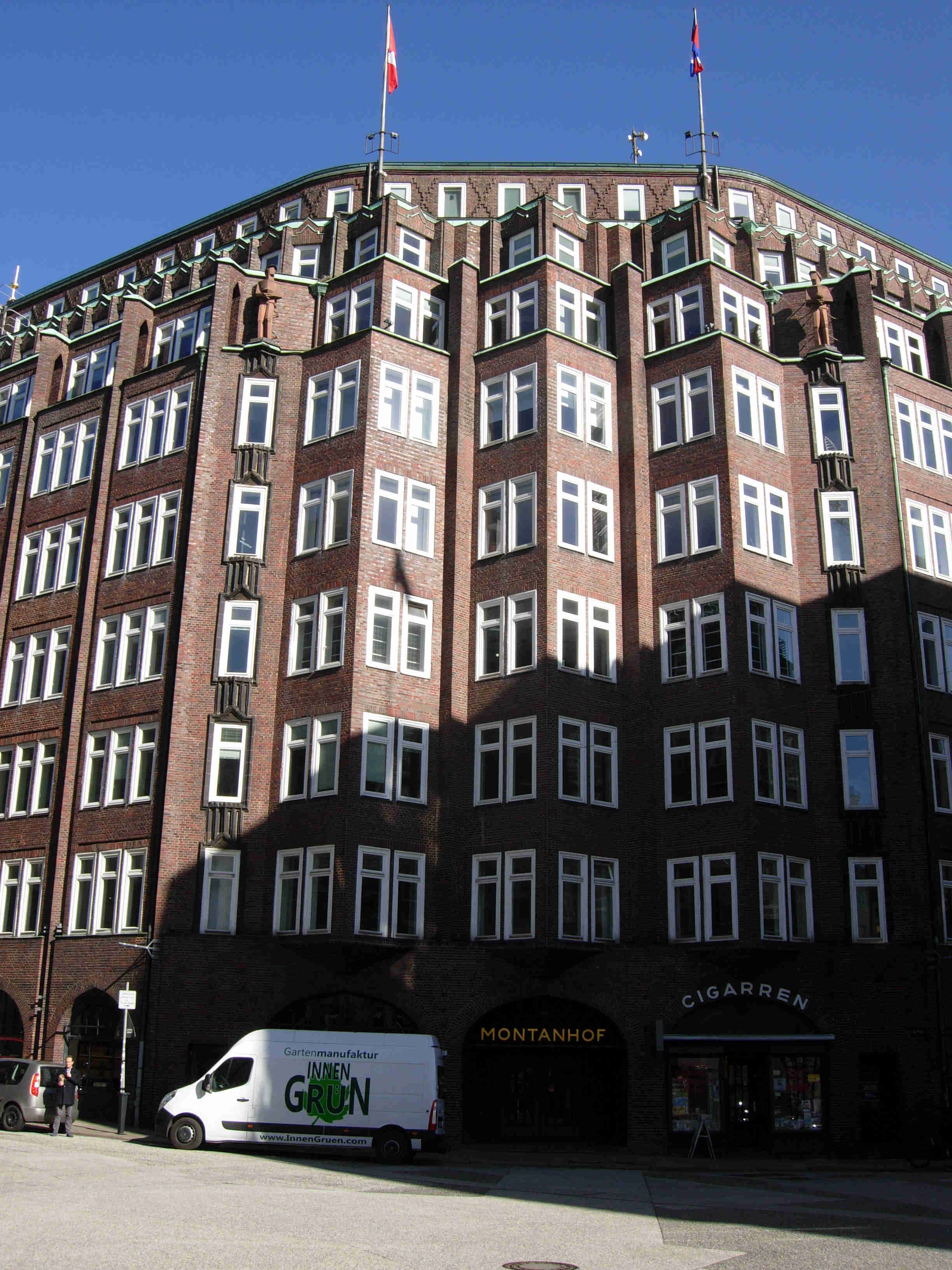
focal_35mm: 36
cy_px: 635
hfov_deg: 39.7
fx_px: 1320
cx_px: 476
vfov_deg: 51.4
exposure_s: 1/296
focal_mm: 7.5
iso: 50
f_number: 5.4
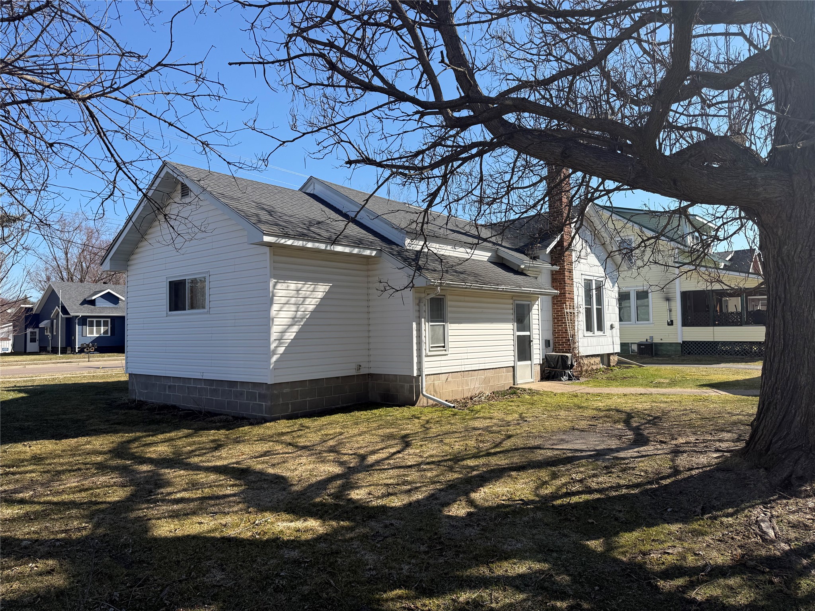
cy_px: 306
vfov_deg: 56.8
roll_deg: +0.7
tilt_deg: +3.8
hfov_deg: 71.6
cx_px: 408
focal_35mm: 24
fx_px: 565
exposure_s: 1/3279
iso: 80
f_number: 1.78
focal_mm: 6.76
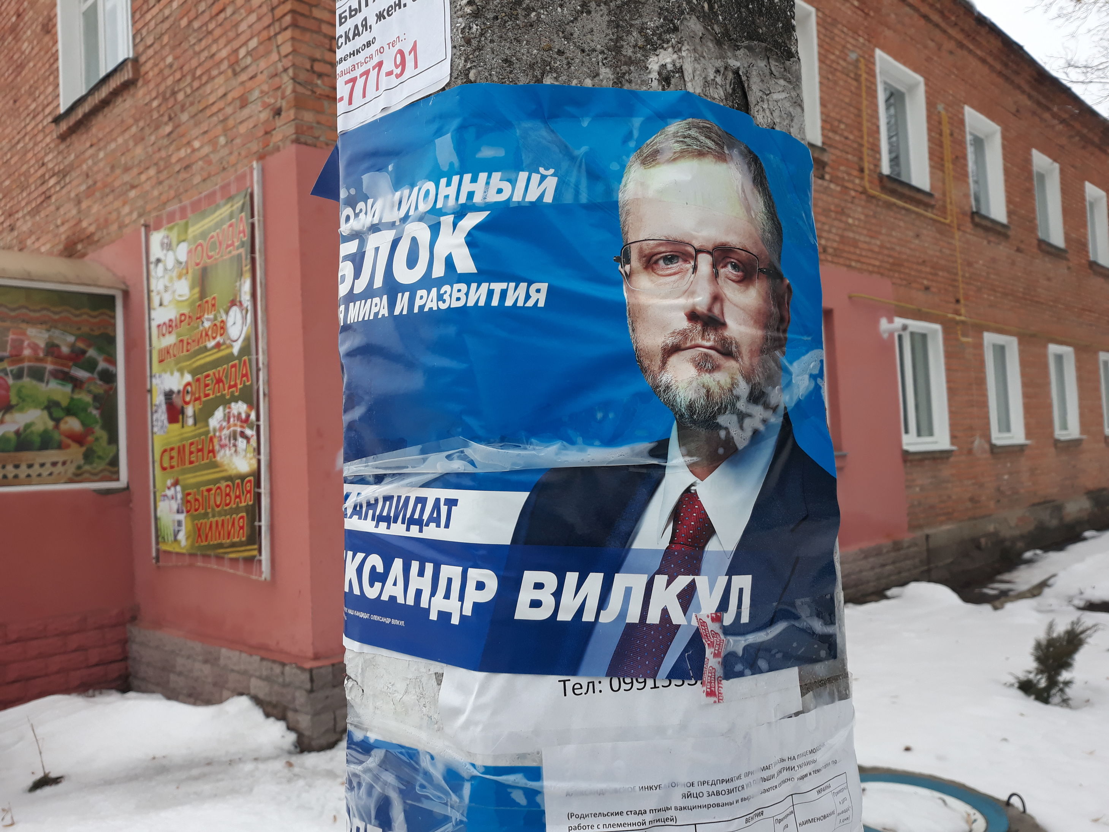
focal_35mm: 27
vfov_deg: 51.4
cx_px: 554
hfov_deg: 65.3
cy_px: 416
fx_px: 865
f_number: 1.7
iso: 40
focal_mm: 3.71
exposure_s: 1/105
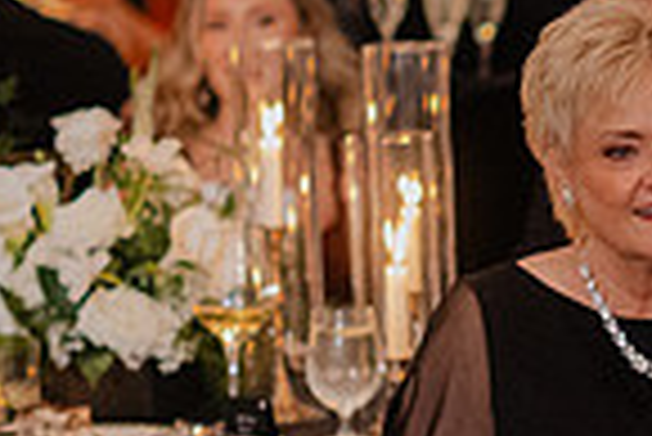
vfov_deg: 3.7
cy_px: 424
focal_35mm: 368
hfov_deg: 5.5
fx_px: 6671
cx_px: 1166
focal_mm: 85
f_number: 2.2
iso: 4000
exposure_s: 1/160
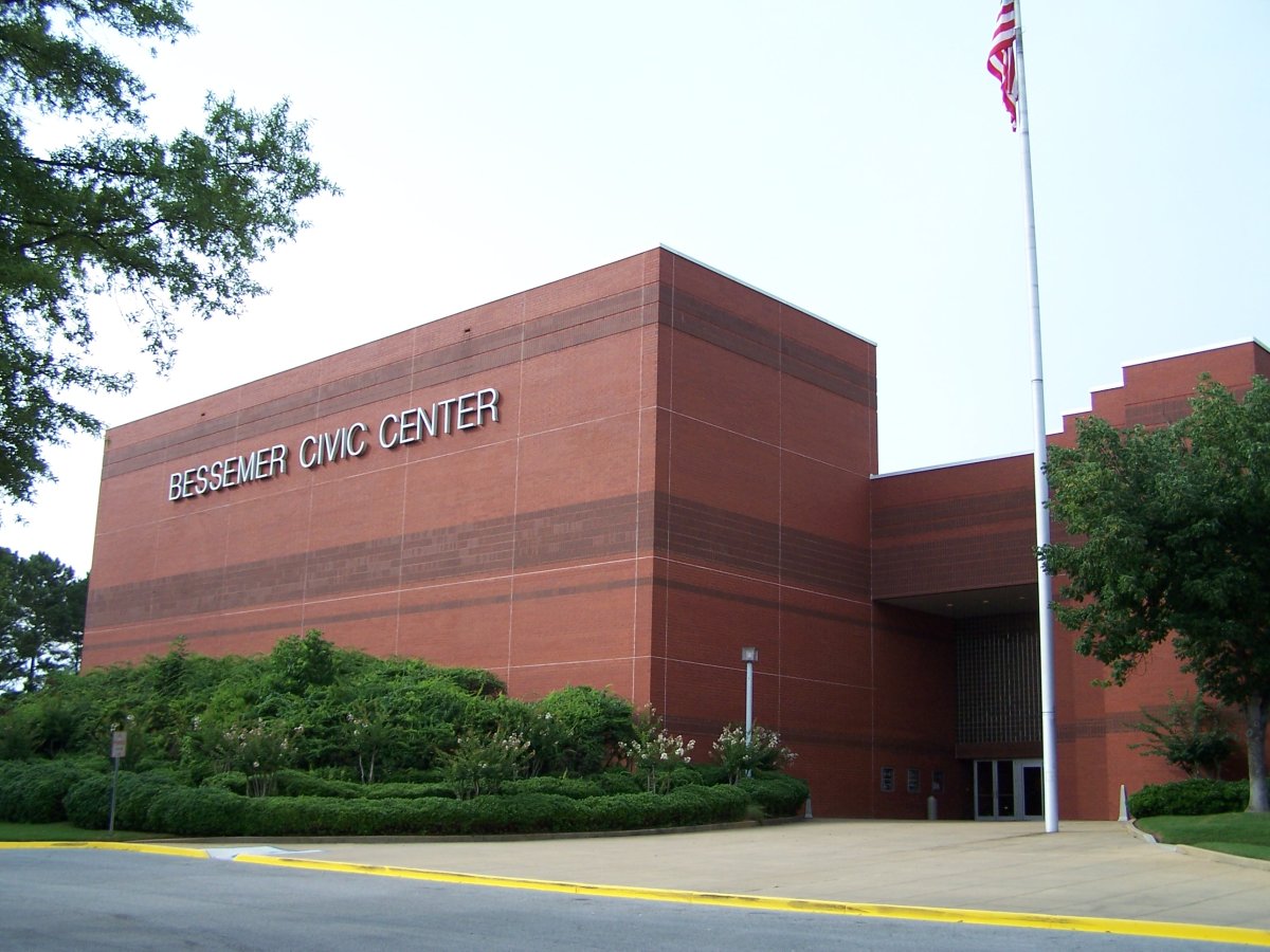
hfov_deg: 49.0
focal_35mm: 38
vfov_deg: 37.7
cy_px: 476
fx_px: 1394
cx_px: 635
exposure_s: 1/350
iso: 80
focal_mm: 6.3
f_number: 2.8
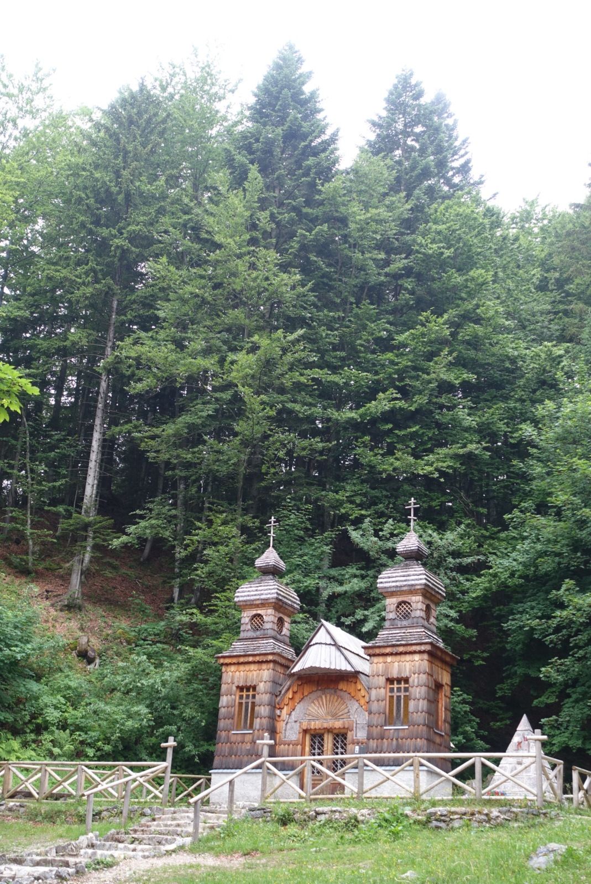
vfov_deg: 43.6
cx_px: 296
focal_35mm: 45
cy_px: 442
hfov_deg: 29.9
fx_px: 1106
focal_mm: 16.62
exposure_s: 1/50
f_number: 2.8
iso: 200
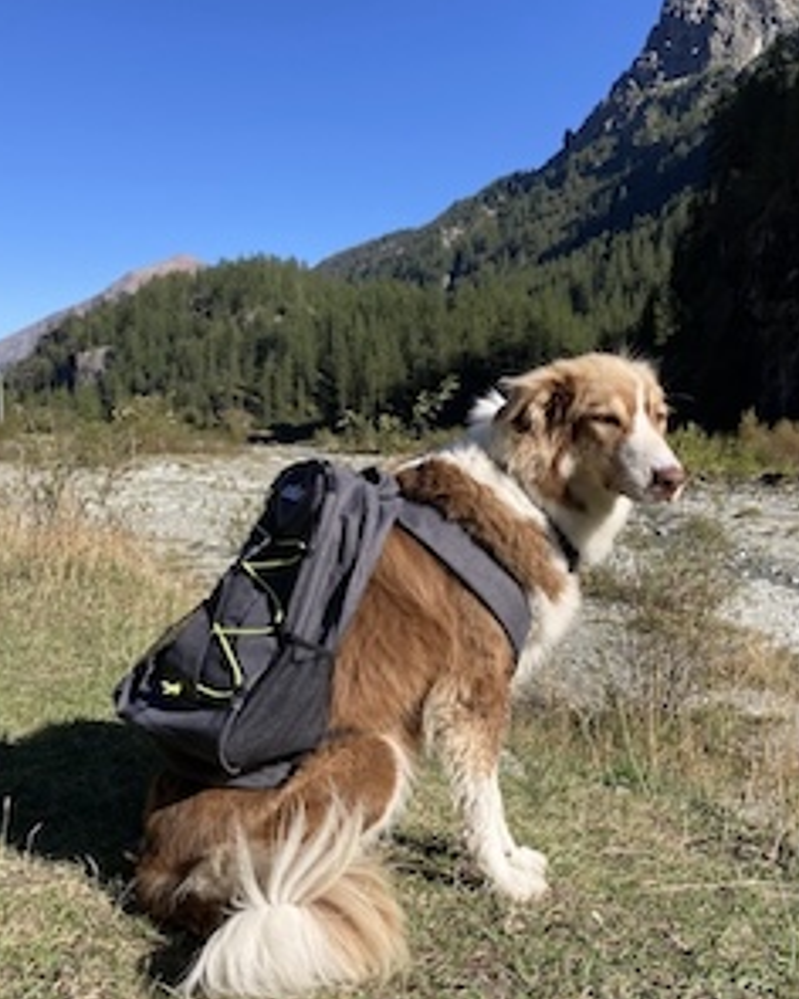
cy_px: 532
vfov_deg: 49.1
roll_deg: -0.3
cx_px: 403
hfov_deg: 40.1
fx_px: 1094
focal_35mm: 37
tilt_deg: -4.9
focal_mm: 3.99
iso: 20
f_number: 1.8
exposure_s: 1/1333
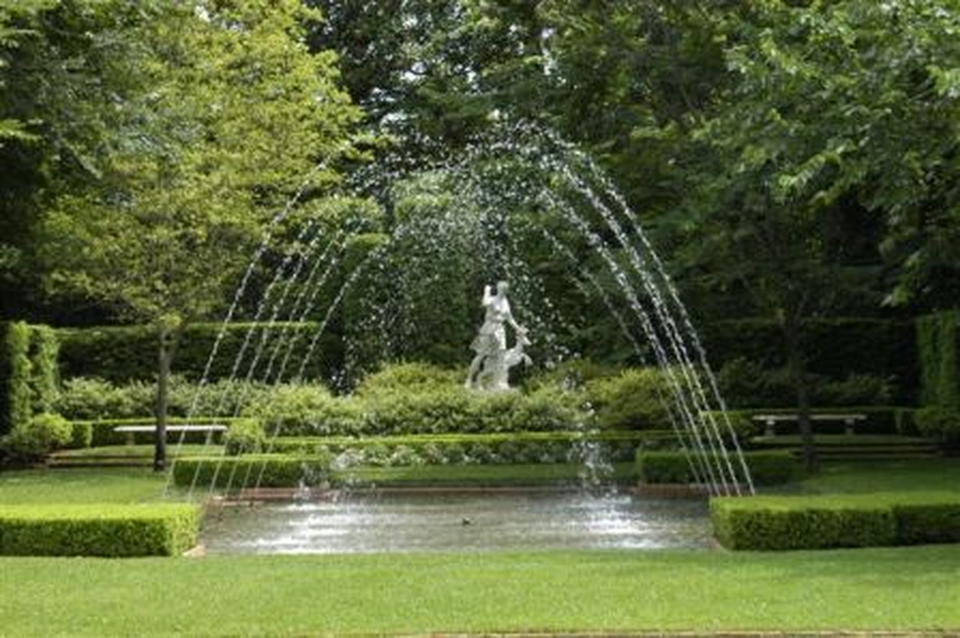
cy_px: 319
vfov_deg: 16.2
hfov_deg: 24.2
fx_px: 2238
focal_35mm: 84
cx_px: 480
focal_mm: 56
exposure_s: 1/180
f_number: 7.1
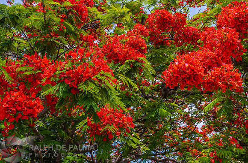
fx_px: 238
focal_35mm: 35
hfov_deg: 55.1
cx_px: 114
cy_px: 78
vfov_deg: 37.7
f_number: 8
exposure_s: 1/200
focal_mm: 27
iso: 64
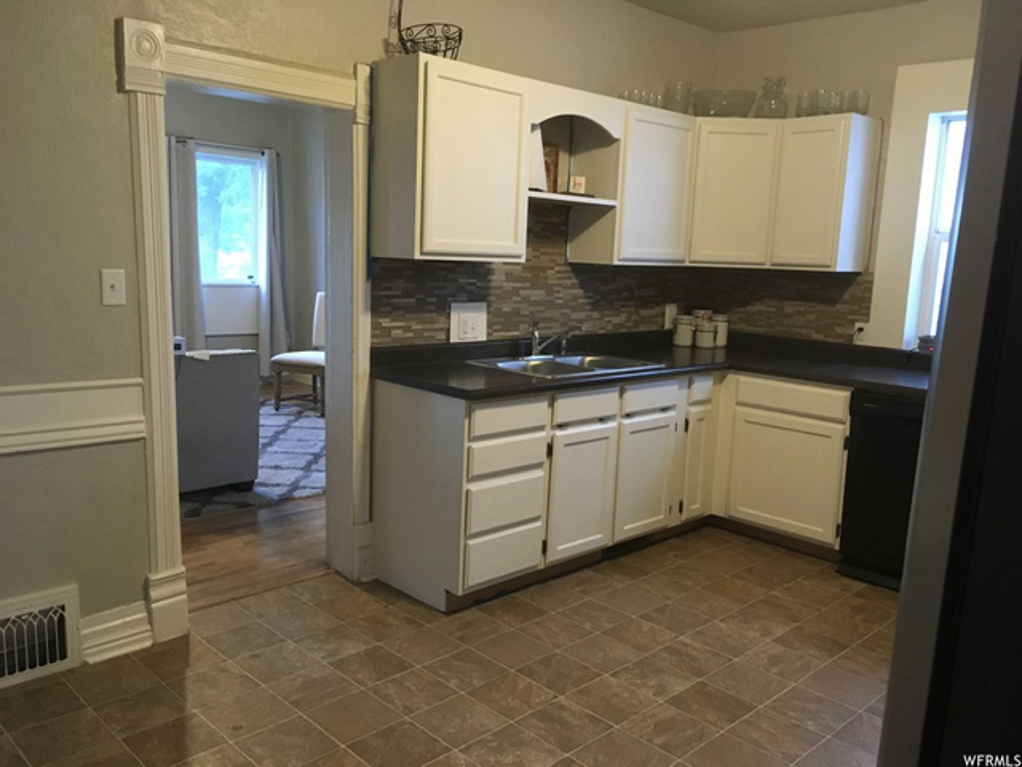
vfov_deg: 48.2
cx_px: 511
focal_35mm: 29
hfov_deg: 61.7
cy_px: 384
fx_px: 856
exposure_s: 1/15
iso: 200
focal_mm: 4.15
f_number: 2.2
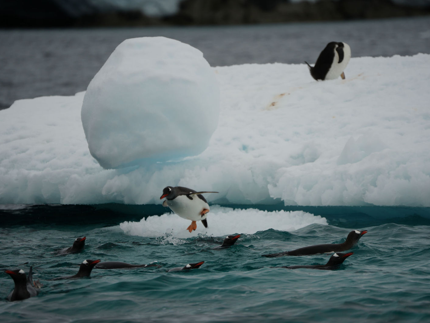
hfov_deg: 4.7
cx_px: 224
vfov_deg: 3.5
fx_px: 5255
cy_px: 162
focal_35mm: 423
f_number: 6.3
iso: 160
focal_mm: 390
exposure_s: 1/400
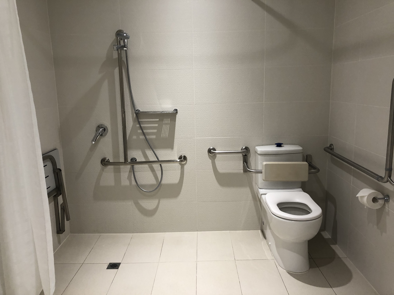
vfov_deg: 49.7
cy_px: 148
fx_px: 319
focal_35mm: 28
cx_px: 197
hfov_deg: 63.4
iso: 40
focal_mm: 4
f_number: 1.8
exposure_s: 1/33
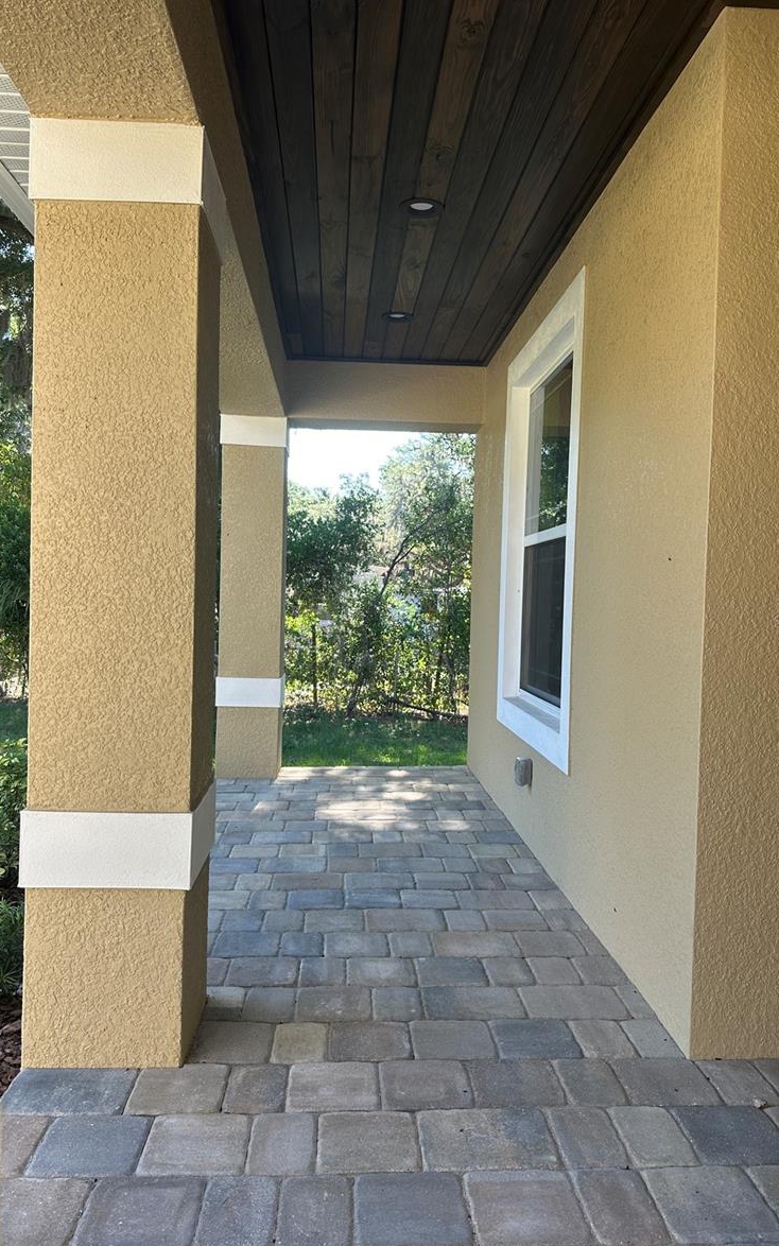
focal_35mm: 26
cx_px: 371
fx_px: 883
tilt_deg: -0.8
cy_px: 621
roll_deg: -2.6
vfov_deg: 70.4
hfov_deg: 47.6
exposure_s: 1/421
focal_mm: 6.86
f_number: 1.78
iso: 80
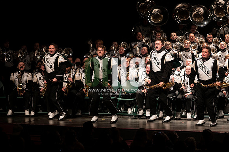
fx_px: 1271
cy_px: 76
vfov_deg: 6.9
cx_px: 114
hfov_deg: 10.3
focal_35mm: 200
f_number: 2.8
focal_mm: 200
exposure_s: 1/500
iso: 2500
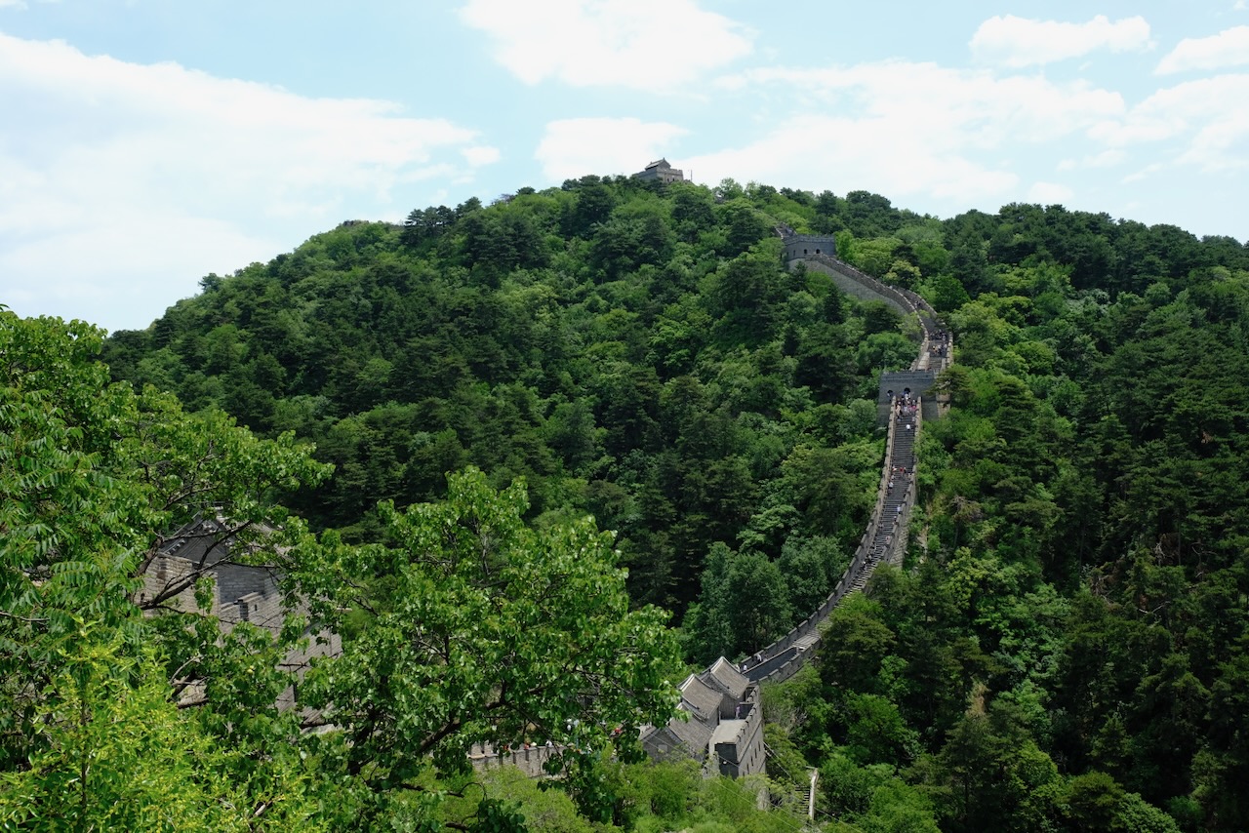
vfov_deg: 41.1
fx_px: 1110
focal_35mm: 32
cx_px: 624
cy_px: 416
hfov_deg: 58.7
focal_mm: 21.4
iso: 200
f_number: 8
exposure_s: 1/250
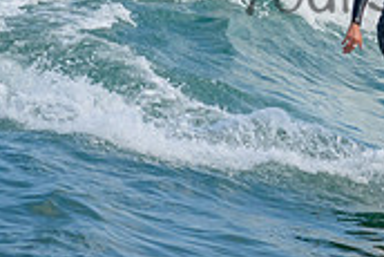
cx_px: 467
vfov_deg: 0.5
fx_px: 28845
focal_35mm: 2702
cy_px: -39
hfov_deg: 0.8
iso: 1250
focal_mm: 800
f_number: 11
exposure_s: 1/2000
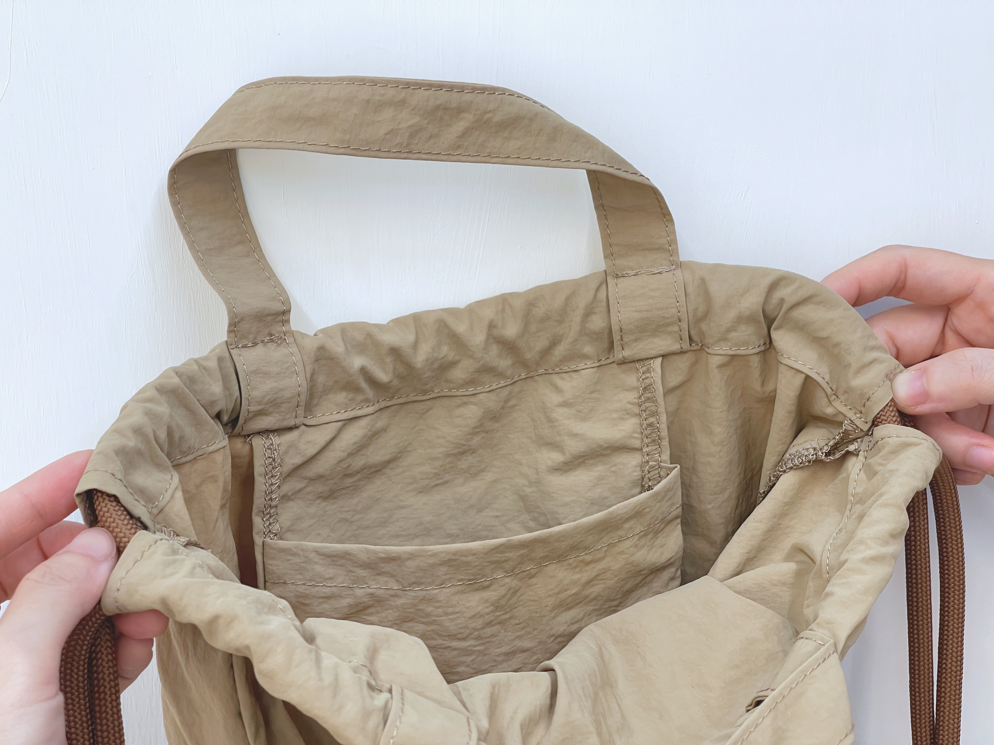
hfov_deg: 30.3
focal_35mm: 64
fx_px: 1838
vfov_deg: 22.9
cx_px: 497
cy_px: 372
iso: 250
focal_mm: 7.5
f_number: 2.2
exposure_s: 1/60
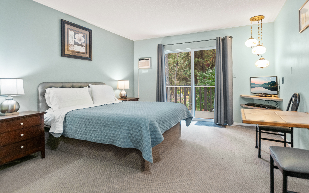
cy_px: 94
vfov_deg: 64.2
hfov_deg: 90.2
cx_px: 160
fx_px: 154
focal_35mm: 18
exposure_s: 1/15
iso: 200
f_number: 4
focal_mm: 11.5
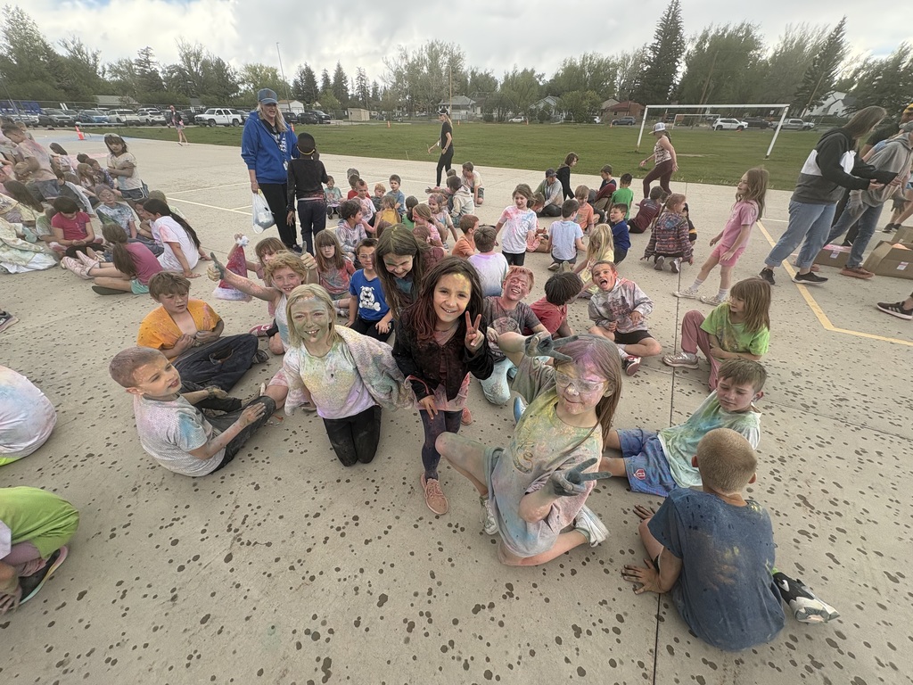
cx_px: 456
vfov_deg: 85.7
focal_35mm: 14
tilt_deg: -32.7
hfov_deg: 102.1
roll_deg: -1.2
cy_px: 342
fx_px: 369
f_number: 2.2
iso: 40
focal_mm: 2.22
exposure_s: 1/284
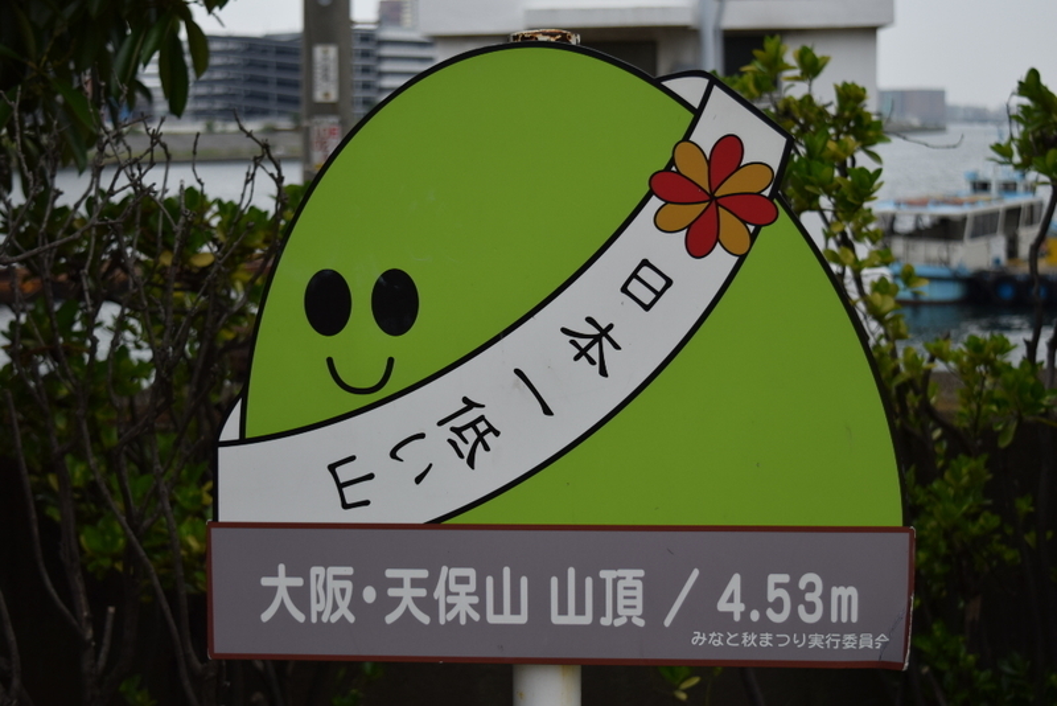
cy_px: 353
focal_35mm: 57
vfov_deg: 23.8
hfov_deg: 35.0
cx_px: 528
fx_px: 1674
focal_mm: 38
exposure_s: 1/320
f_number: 4.8
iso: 100
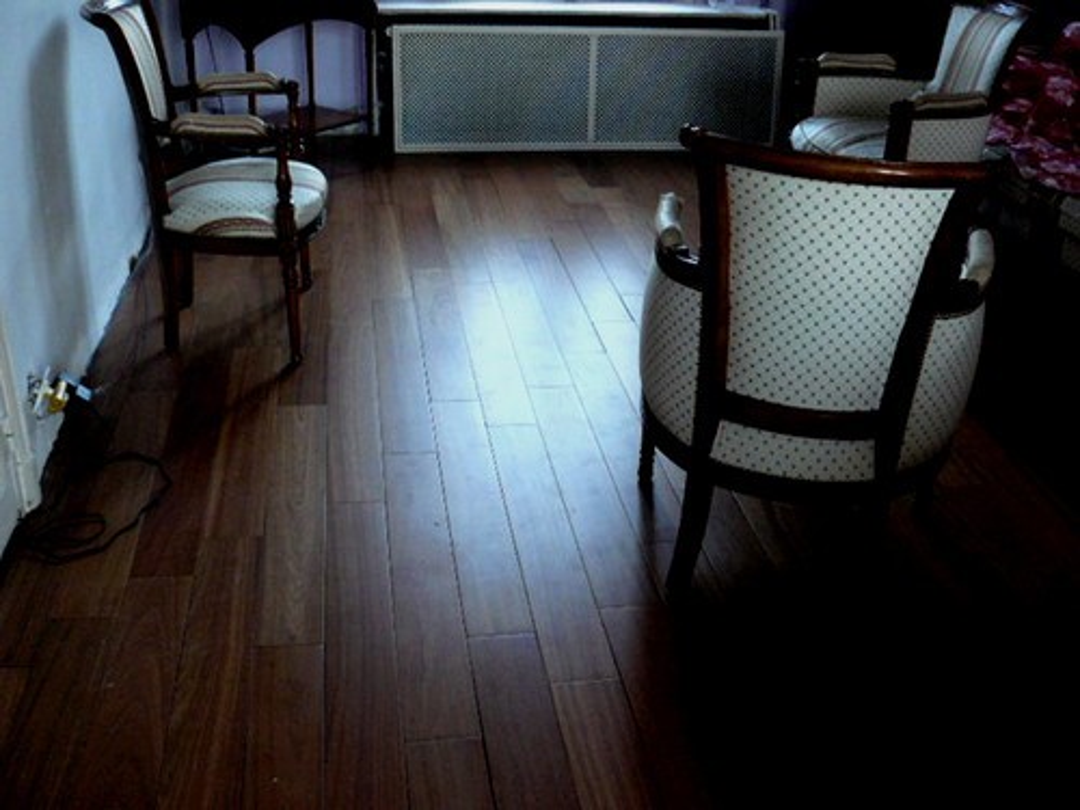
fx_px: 1123
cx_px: 540
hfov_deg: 51.4
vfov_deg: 39.7
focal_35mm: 36
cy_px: 405
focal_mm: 6
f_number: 2.8
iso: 400
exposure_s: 1/30
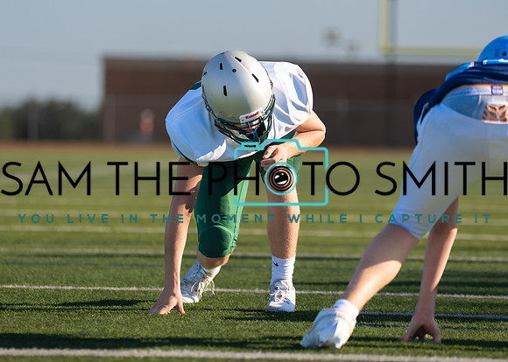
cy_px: 143
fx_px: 3846
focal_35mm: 267
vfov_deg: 5.4
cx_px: 258
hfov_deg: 7.6
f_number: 2.8
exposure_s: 1/4000
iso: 250
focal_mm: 158
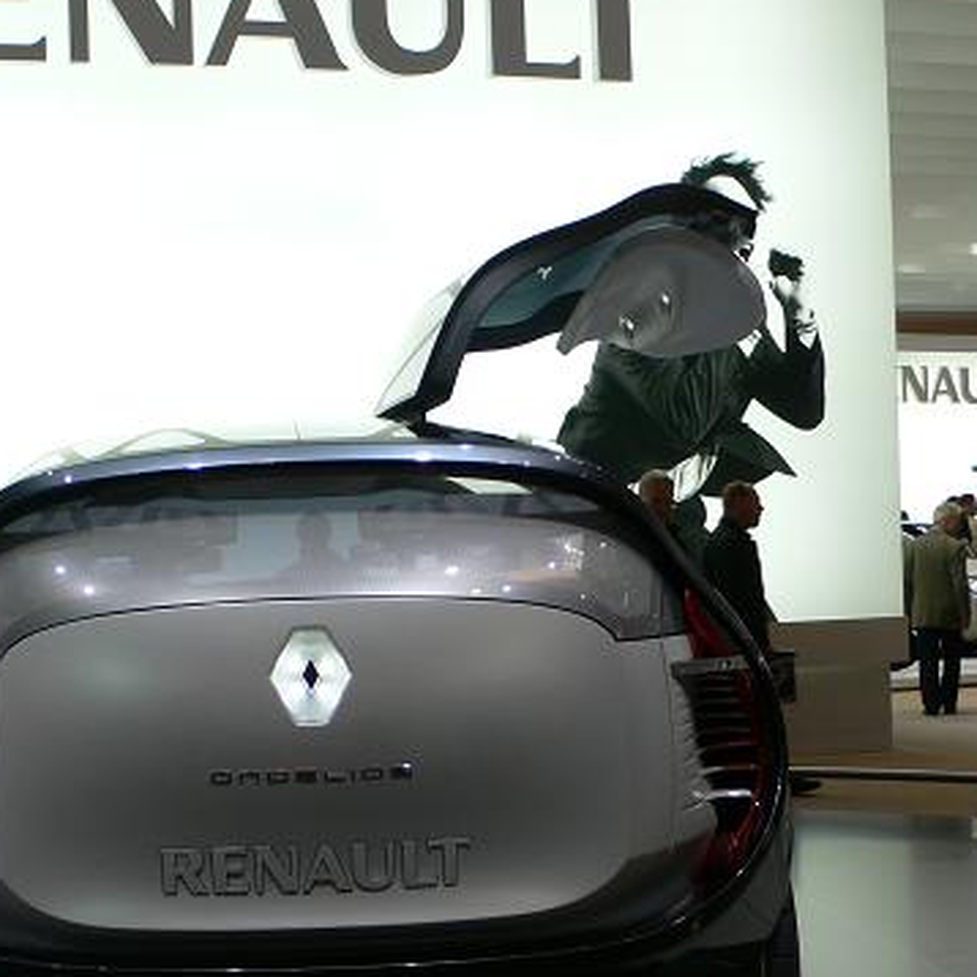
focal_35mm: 64
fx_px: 2044
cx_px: 248
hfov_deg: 26.6
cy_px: 609
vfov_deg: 26.8
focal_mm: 6.7
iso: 80
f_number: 2.8
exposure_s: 1/60
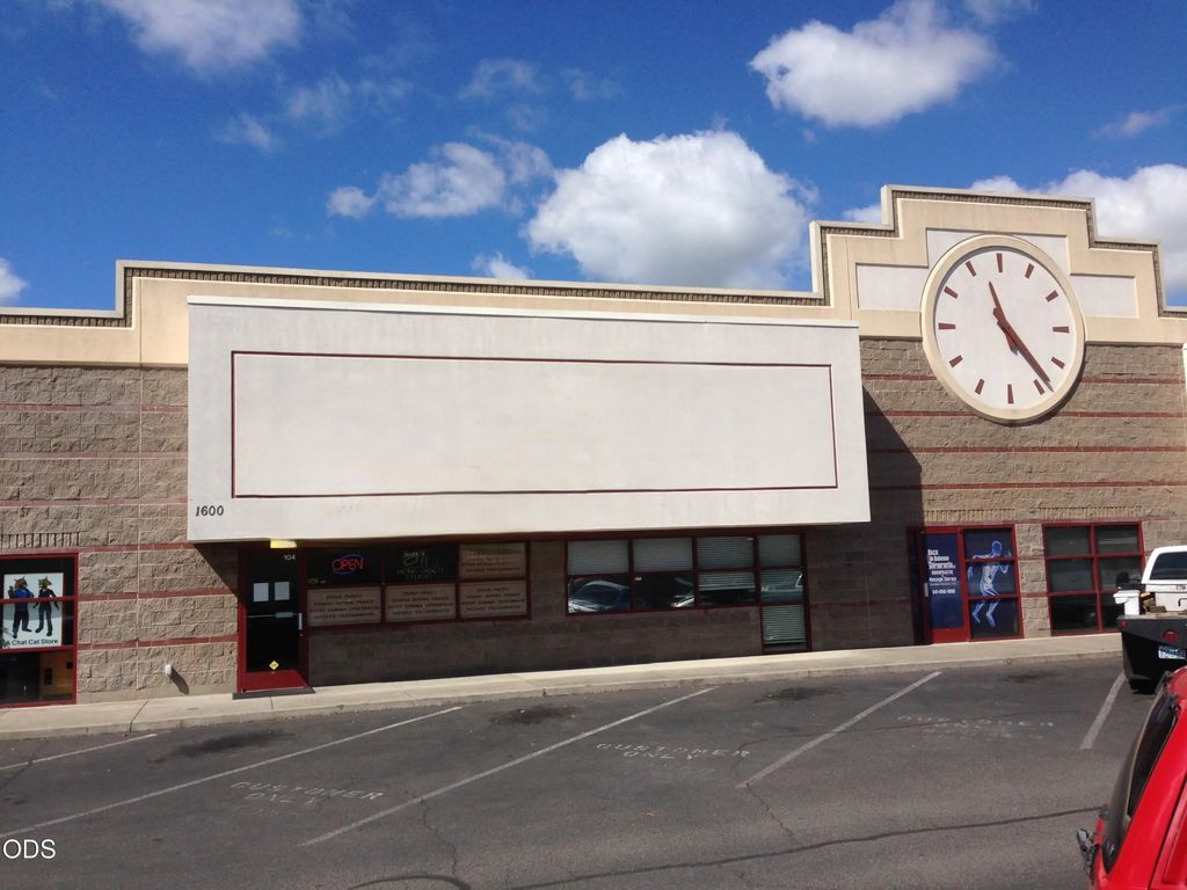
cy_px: 445
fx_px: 1132
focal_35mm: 33
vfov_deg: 42.9
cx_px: 594
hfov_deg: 55.4
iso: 50
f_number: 2.4
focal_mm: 4.12
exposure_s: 1/2584
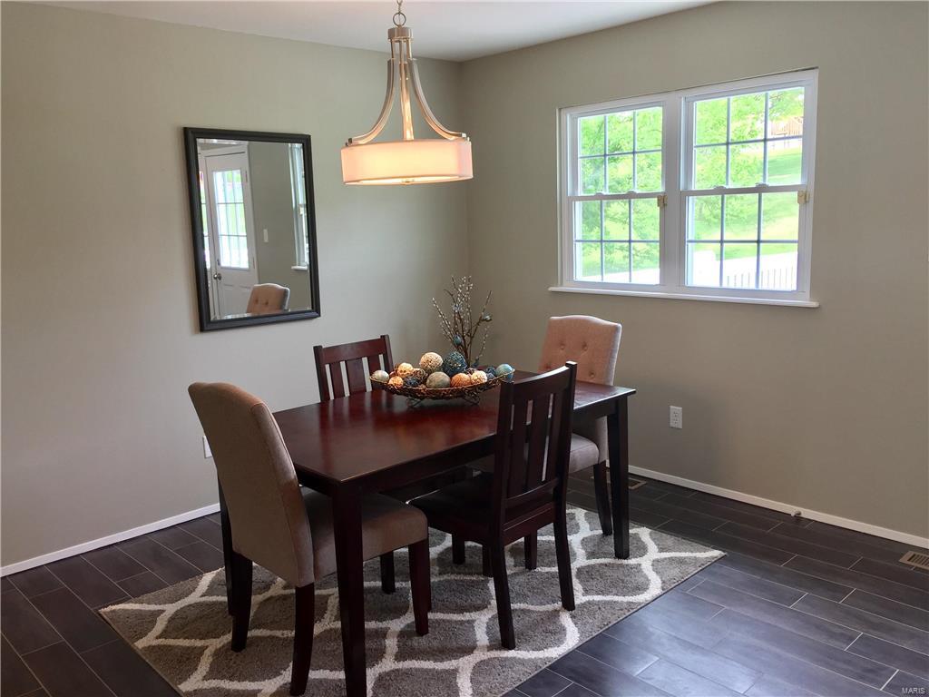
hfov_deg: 61.7
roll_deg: +0.8
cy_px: 348
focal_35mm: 29
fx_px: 778
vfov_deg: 48.2
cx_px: 464
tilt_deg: -10.2
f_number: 2.2
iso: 32
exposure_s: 1/40
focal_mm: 4.15
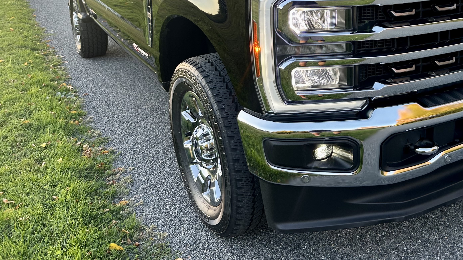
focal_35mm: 38
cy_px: 30
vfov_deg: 30.0
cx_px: 330
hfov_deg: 51.2
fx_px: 467
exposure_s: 1/133
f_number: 1.78
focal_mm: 6.86
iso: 80
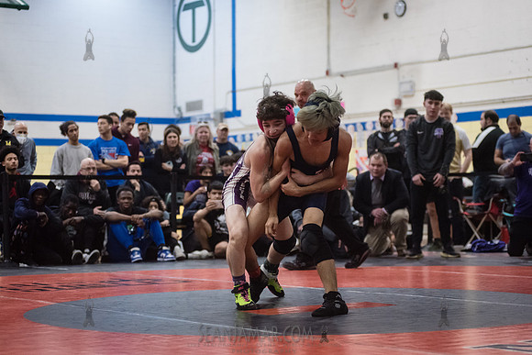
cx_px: 266
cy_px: 178
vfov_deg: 17.1
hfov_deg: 25.4
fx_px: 1182
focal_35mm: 80
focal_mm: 80
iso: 8000
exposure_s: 1/500
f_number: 3.5
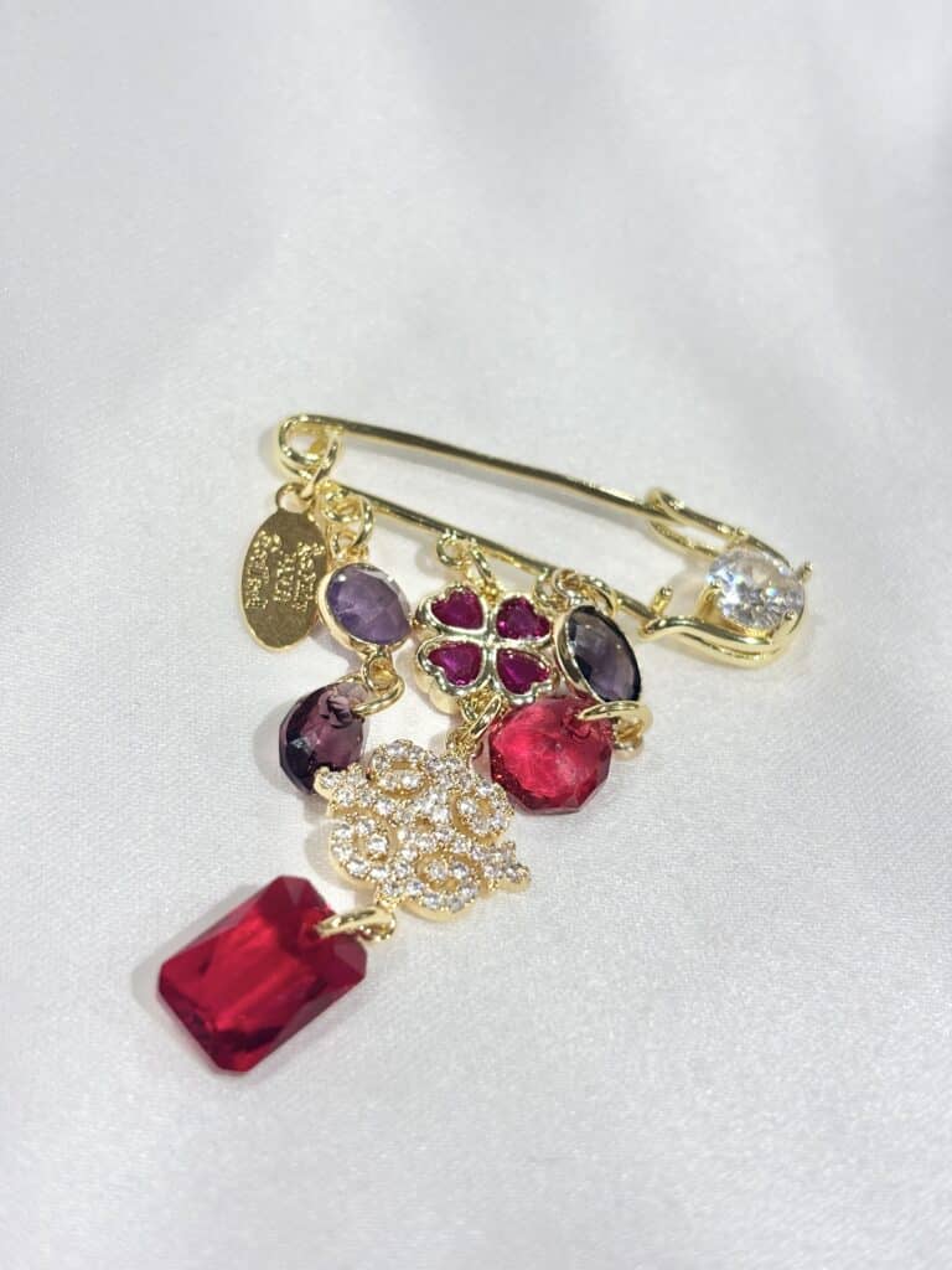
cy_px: 635
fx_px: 1907
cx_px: 476
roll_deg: -4.2
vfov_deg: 36.8
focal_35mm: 52
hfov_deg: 28.0
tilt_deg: -39.5
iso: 32
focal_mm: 5.96
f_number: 1.6
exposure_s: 1/278
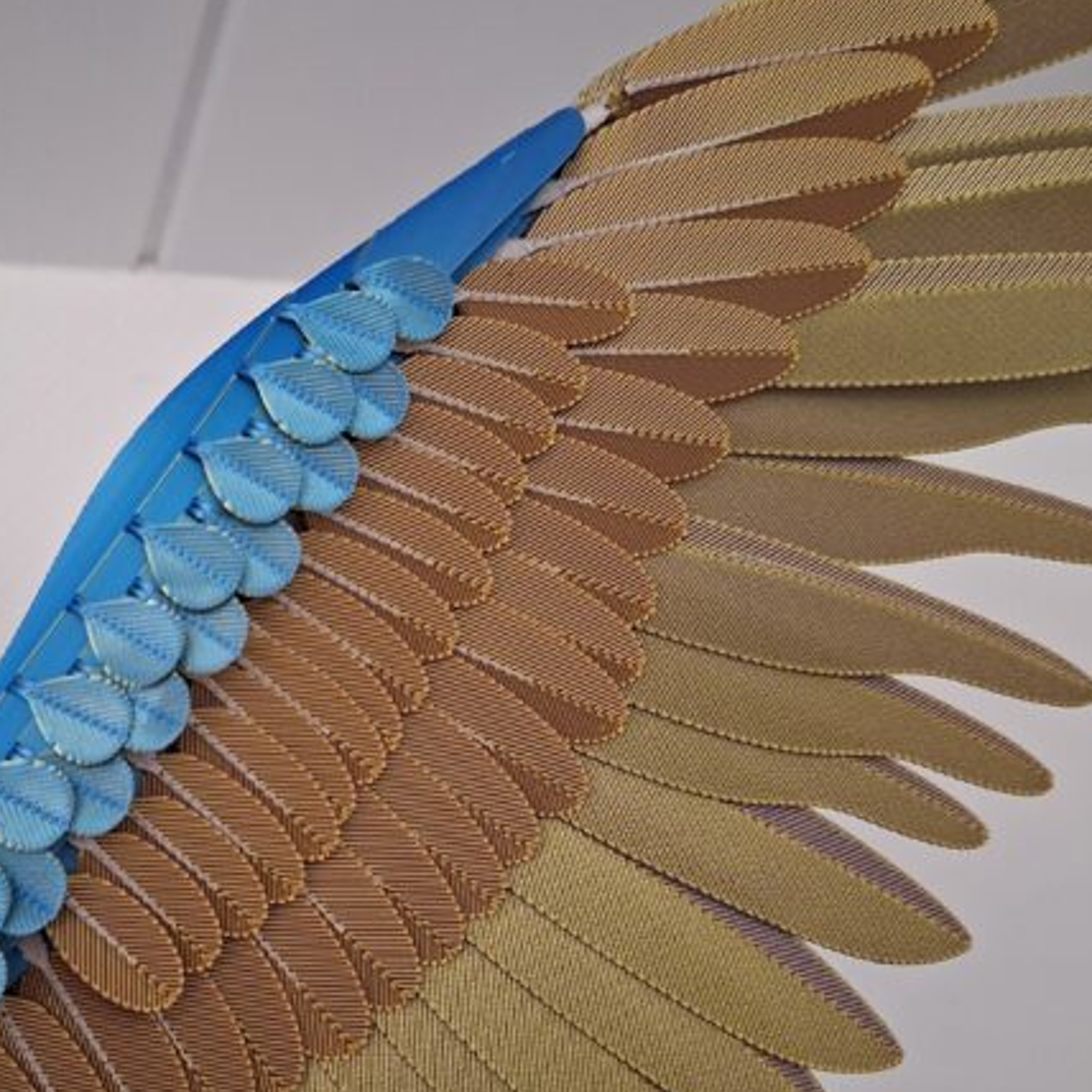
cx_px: 362
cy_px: 658
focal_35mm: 38
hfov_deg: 43.2
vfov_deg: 43.6
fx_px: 1356
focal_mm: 5.54
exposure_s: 1/50
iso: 250
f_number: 1.8
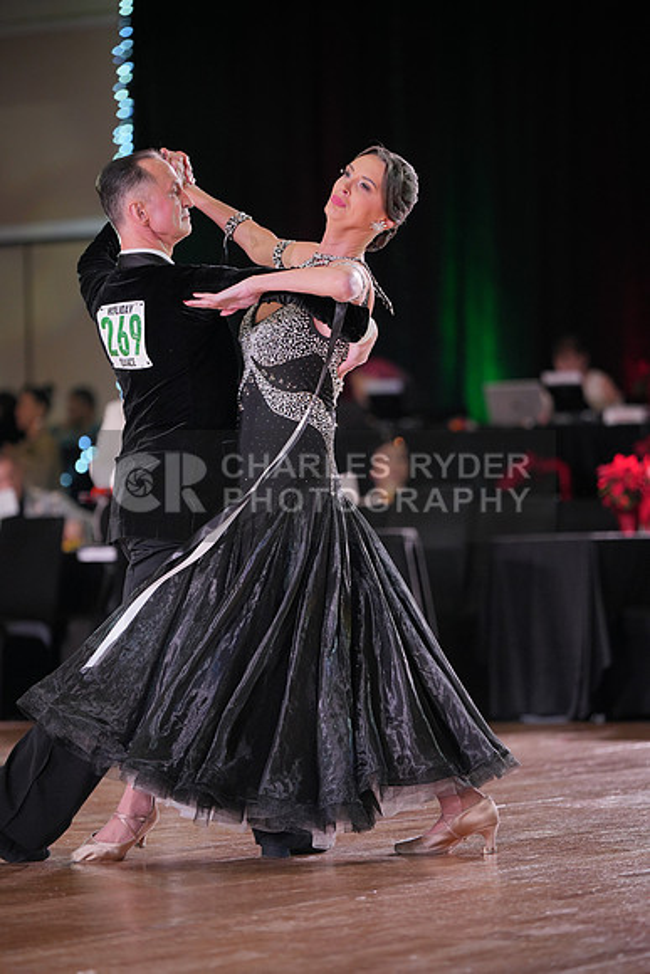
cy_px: 487
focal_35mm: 154
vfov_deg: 13.3
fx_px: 4168
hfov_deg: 8.9
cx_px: 325
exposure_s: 1/400
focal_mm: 154
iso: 800
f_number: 2.8
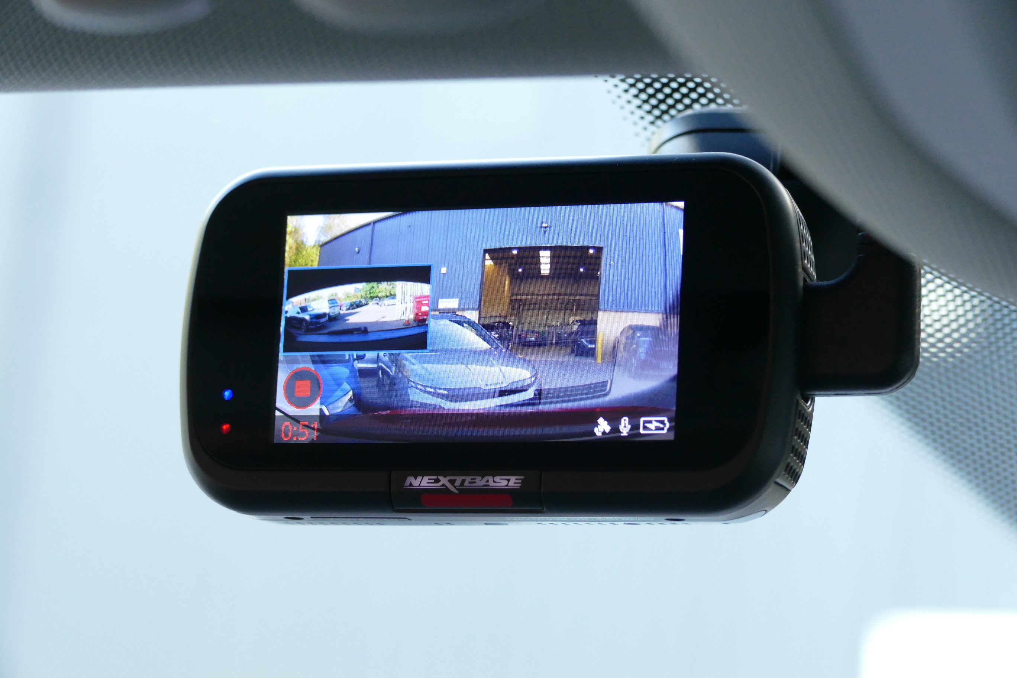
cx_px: 508
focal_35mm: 110
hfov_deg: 18.6
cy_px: 339
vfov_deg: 12.5
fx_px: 3107
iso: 1000
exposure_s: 1/80
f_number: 4.5
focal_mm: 39.97
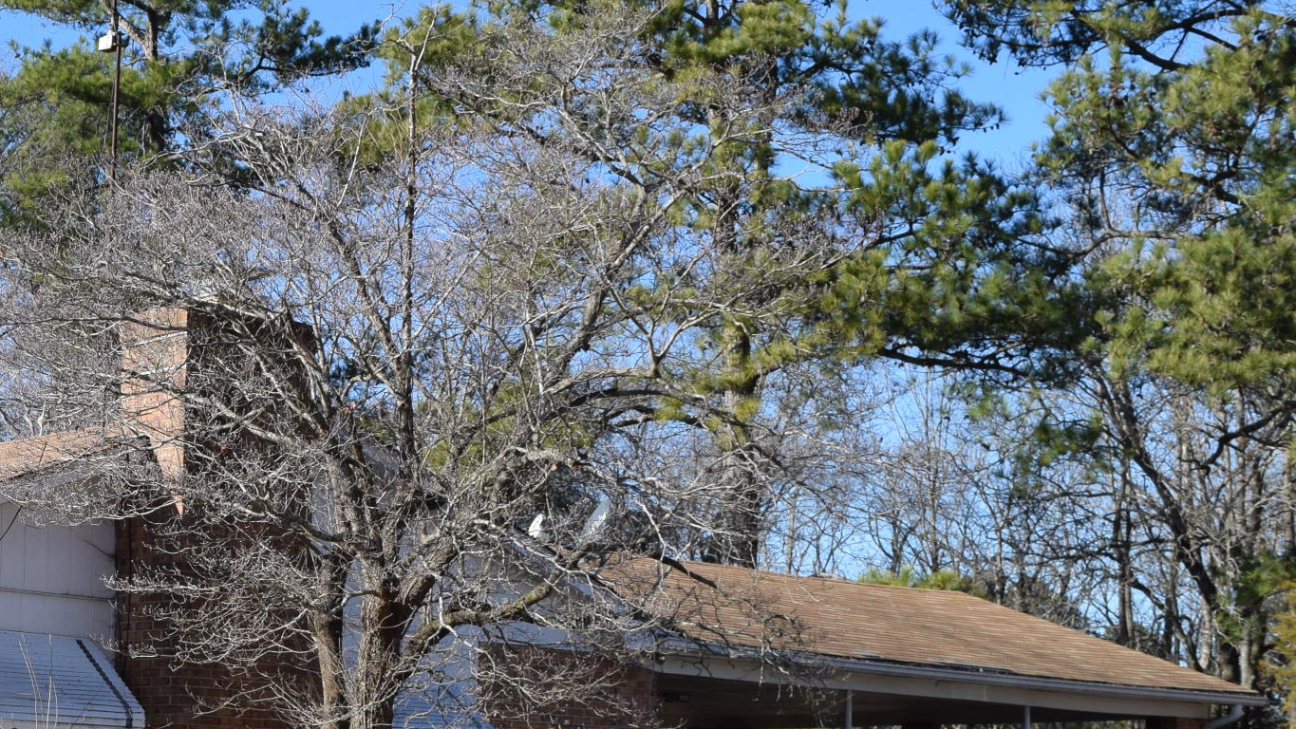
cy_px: 570
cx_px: -7
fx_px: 2612
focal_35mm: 76
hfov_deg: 26.4
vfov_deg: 15.8
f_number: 9
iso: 200
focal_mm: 22
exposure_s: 1/320
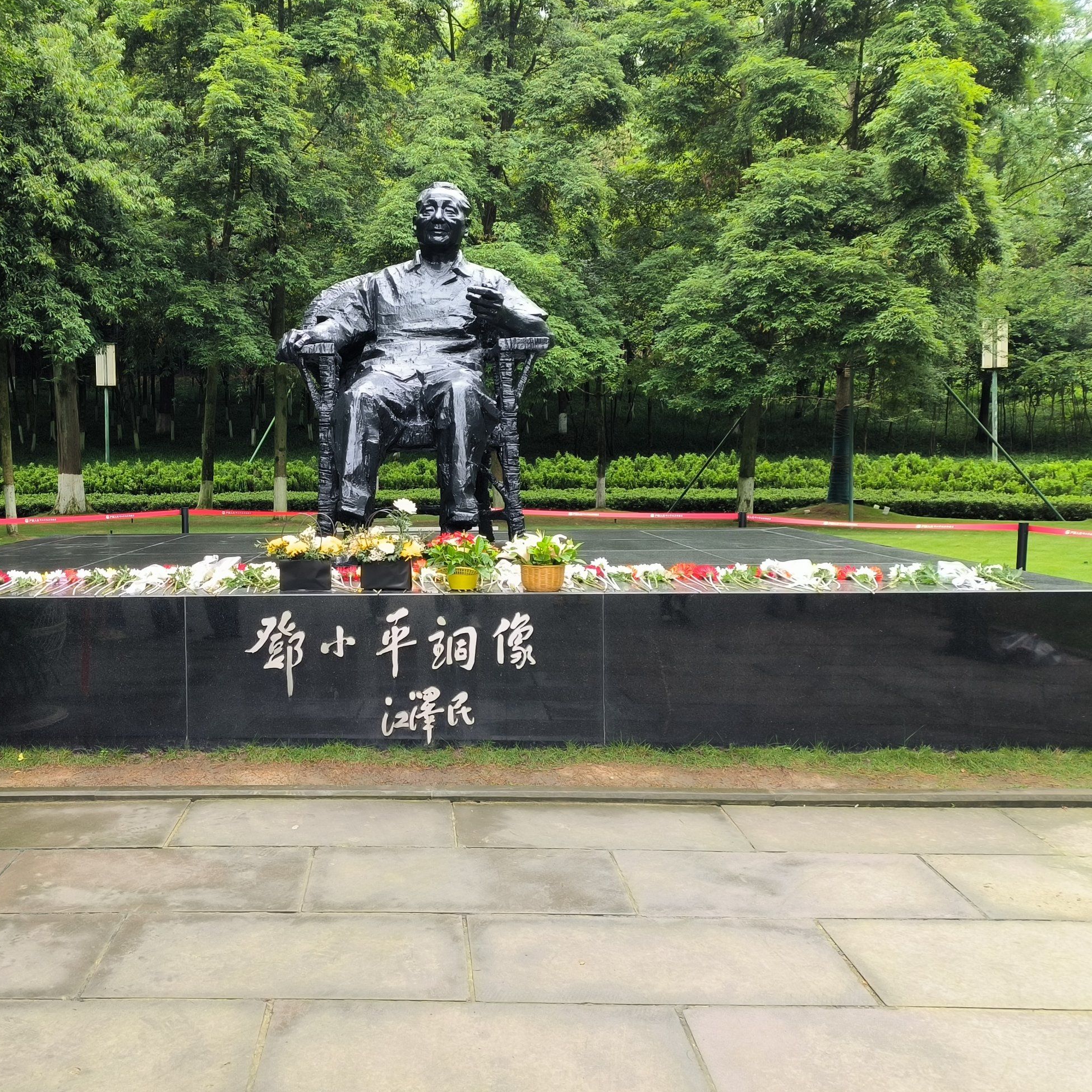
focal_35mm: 31
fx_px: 1106
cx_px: 366
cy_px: 527
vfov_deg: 52.5
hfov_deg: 51.6
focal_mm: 4.71
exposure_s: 1/100
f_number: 1.79
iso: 130
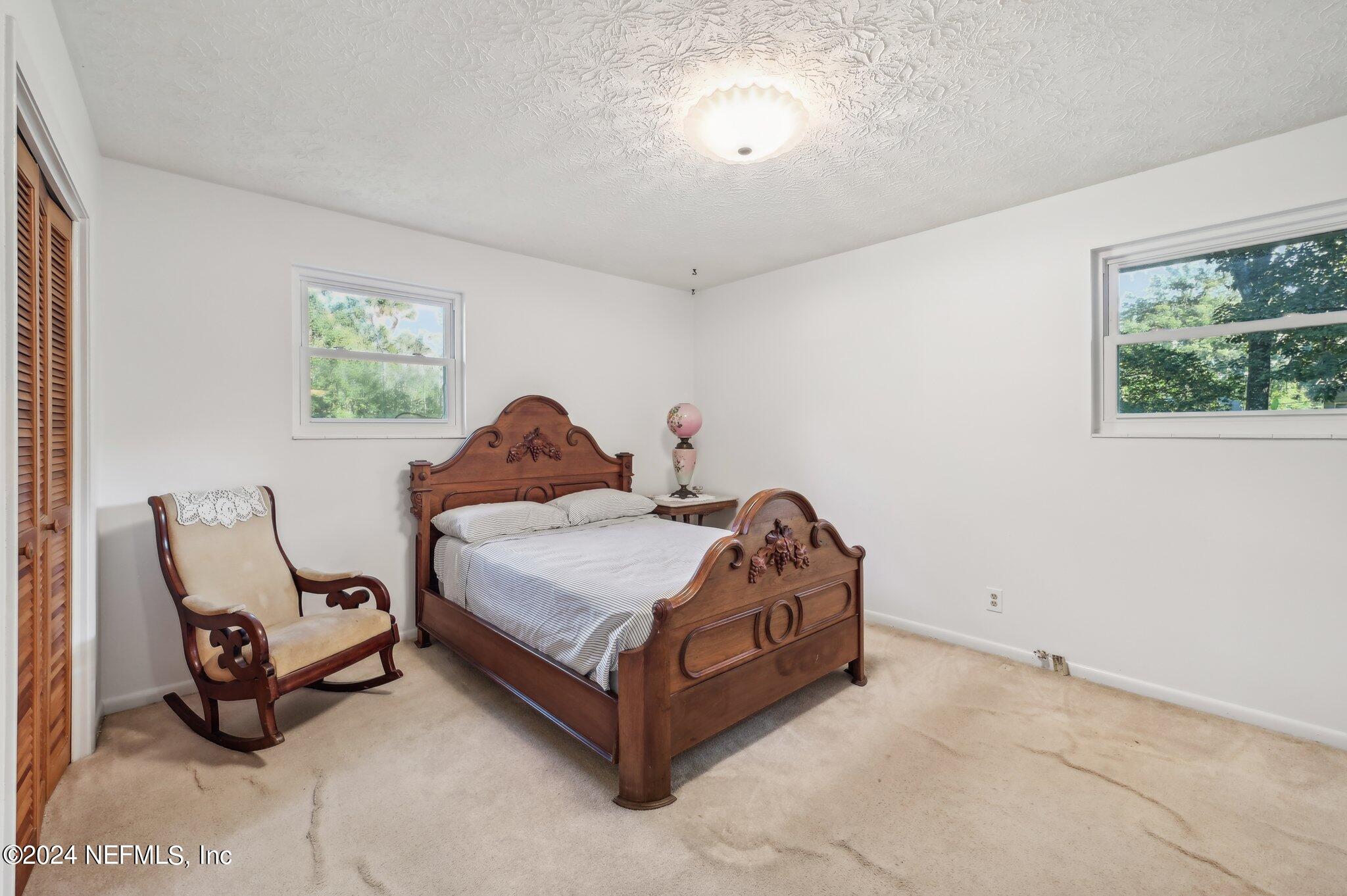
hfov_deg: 104.3
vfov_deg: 81.1
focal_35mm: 14
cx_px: 674
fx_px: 523
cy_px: 448
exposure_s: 1/2
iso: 400
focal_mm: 14
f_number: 8
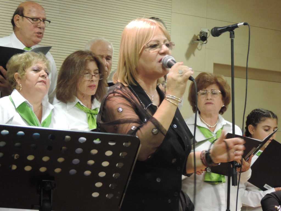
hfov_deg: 13.6
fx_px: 1177
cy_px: 106
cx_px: 140
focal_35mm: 145
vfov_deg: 10.2
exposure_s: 1/15
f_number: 4.4
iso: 800
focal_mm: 25.8
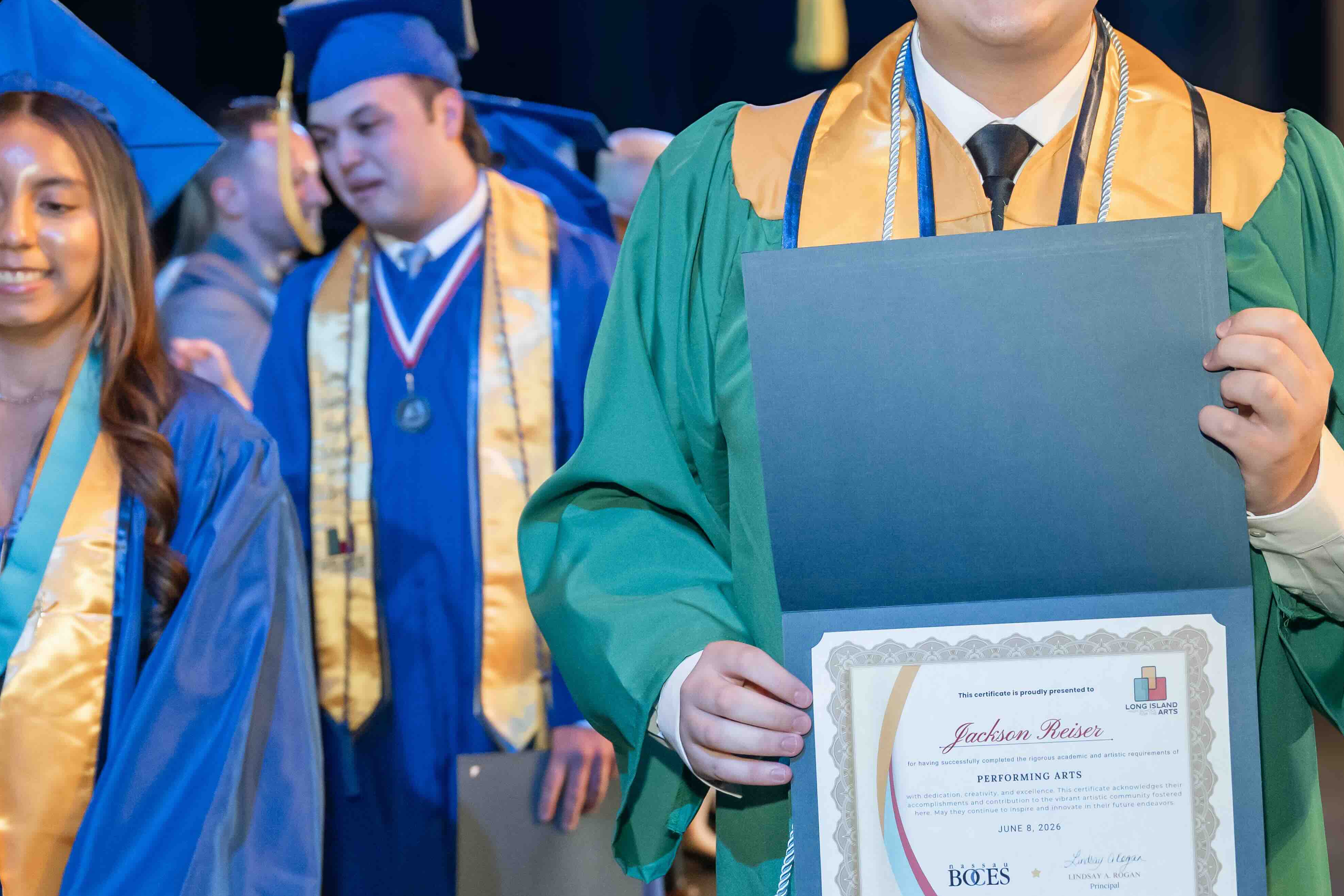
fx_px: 3210
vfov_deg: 15.9
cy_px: 360
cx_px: 1021
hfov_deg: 23.4
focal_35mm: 86
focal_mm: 41
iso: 1600
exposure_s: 1/250
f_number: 3.5
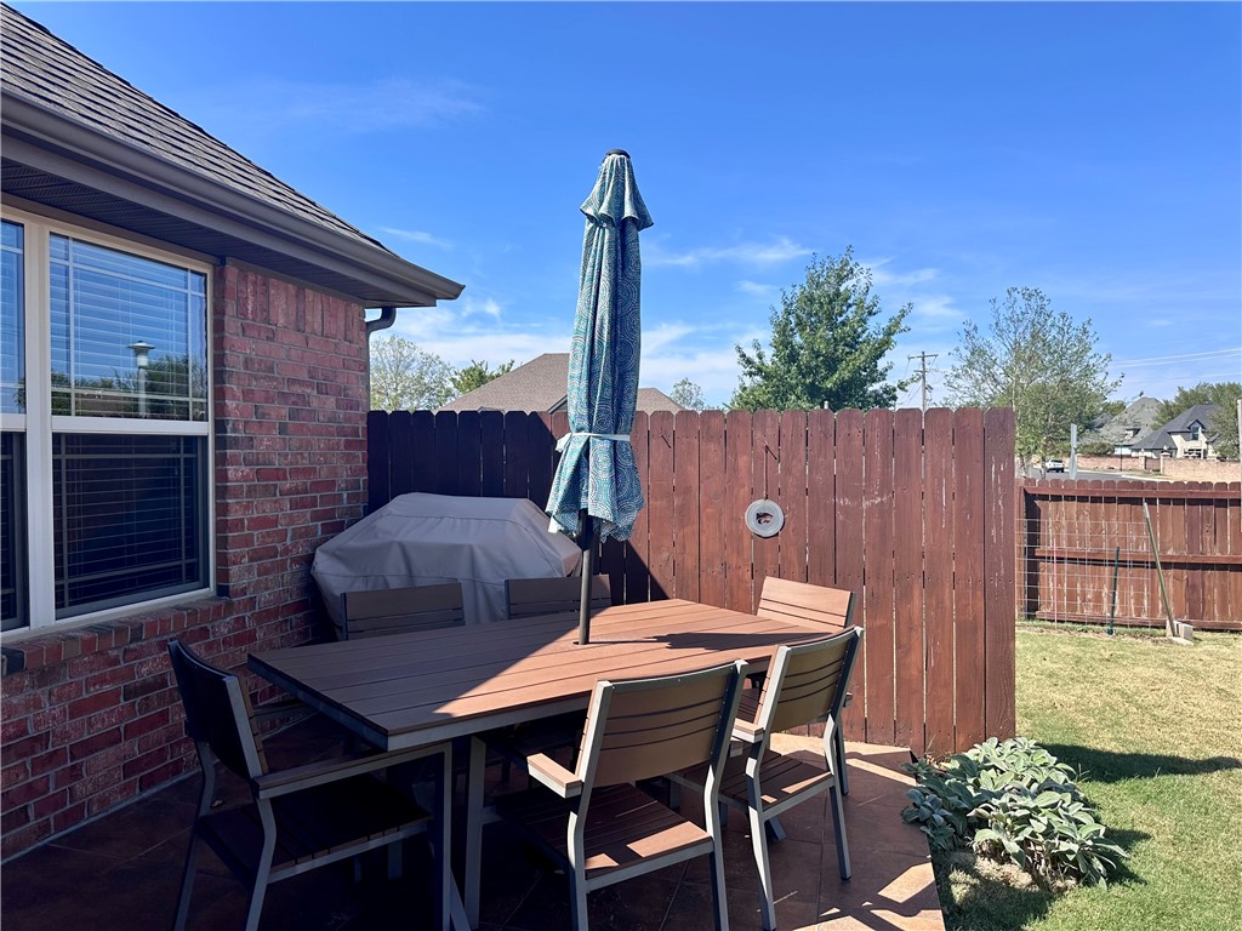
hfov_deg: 71.6
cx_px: 621
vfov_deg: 56.8
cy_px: 466
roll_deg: -0.8
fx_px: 861
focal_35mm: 24
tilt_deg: -0.4
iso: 80
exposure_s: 1/2809
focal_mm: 6.86
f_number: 1.78
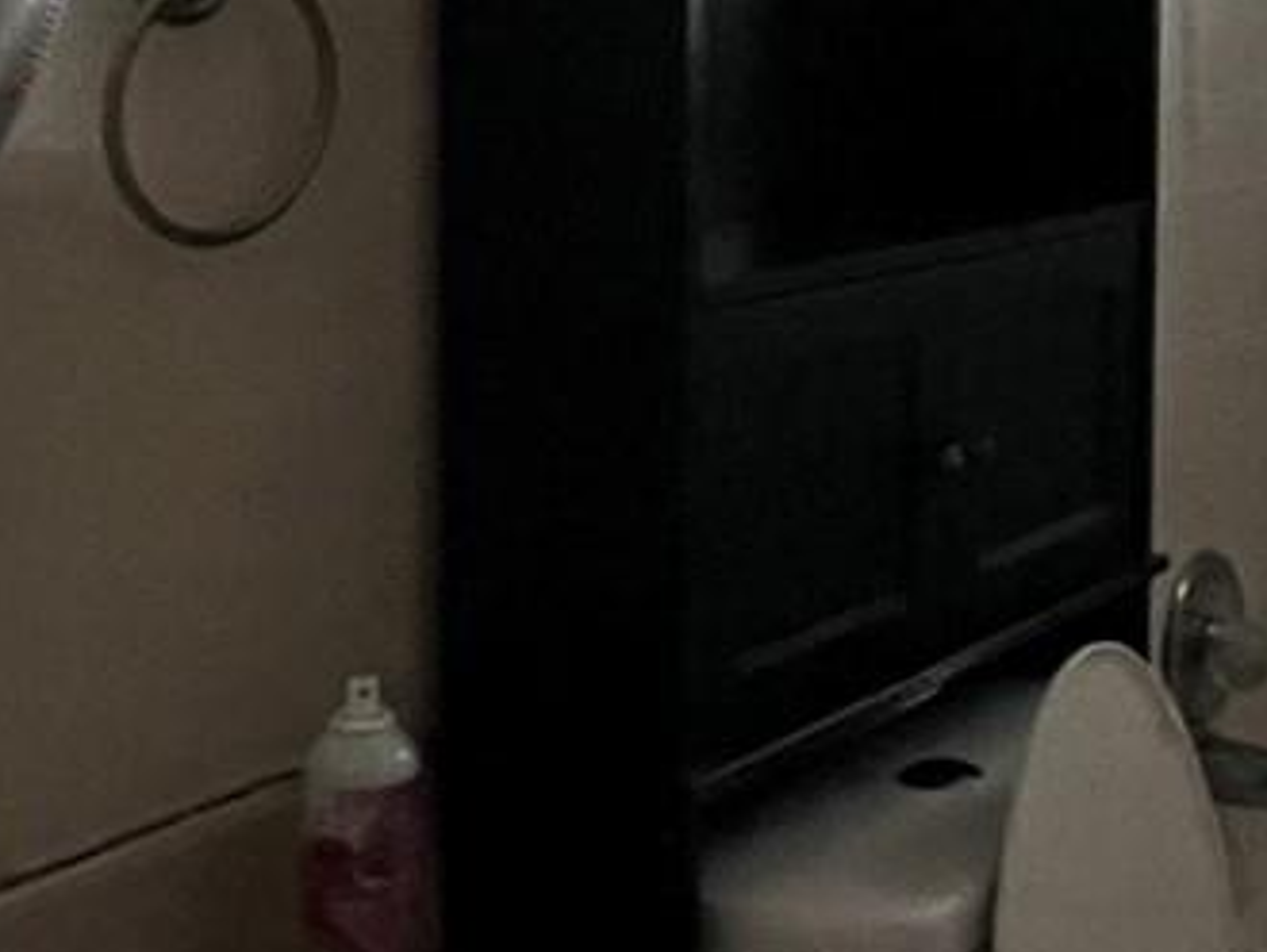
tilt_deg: -3.7
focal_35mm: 63
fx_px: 2308
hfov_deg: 29.4
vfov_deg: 22.7
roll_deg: -1.2
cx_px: 1152
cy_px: 88
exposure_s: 1/30
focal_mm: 1.57
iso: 1250
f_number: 1.8
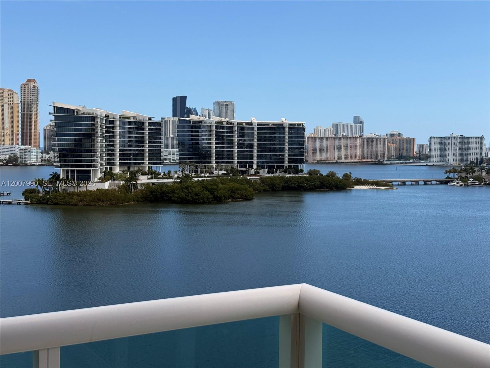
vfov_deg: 30.3
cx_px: 245
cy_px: 184
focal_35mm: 48
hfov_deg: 39.7
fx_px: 679
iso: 80
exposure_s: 1/5208
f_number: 1.78
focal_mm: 6.76
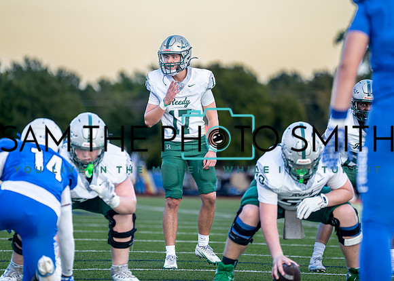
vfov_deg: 6.1
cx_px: 191
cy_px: 121
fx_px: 2622
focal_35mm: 234
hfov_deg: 8.6
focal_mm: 194
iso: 500
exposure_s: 1/1250
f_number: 2.8
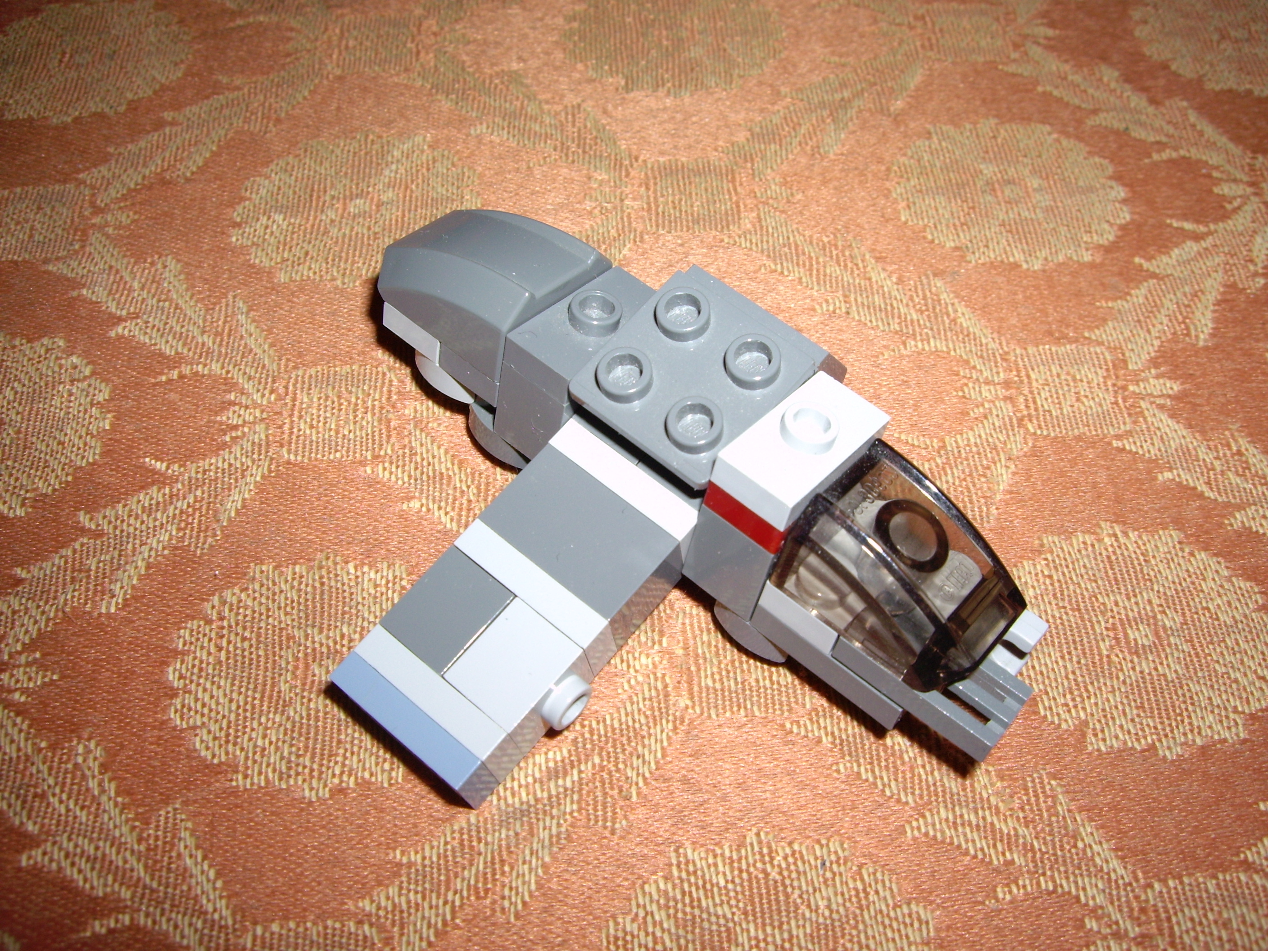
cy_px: 476
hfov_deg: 49.0
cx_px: 634
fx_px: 1392
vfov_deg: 37.7
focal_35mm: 38
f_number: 4.3
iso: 64
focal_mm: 6.2
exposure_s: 1/40
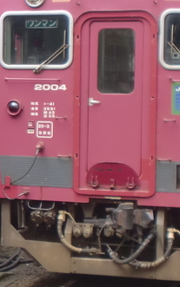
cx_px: -112
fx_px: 1185
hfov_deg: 8.4
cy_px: 134
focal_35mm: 151
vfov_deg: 13.9
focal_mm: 8.44
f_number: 3.6
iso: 64
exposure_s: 1/100
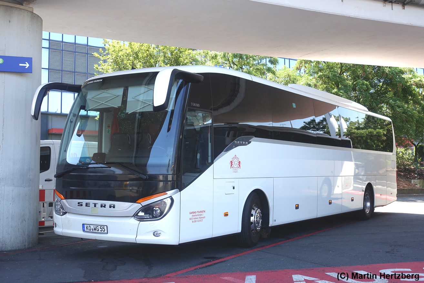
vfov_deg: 31.2
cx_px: 212
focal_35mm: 43
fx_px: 507
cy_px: 142
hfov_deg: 45.4
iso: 125
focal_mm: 15.94
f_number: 5.6
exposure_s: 1/100
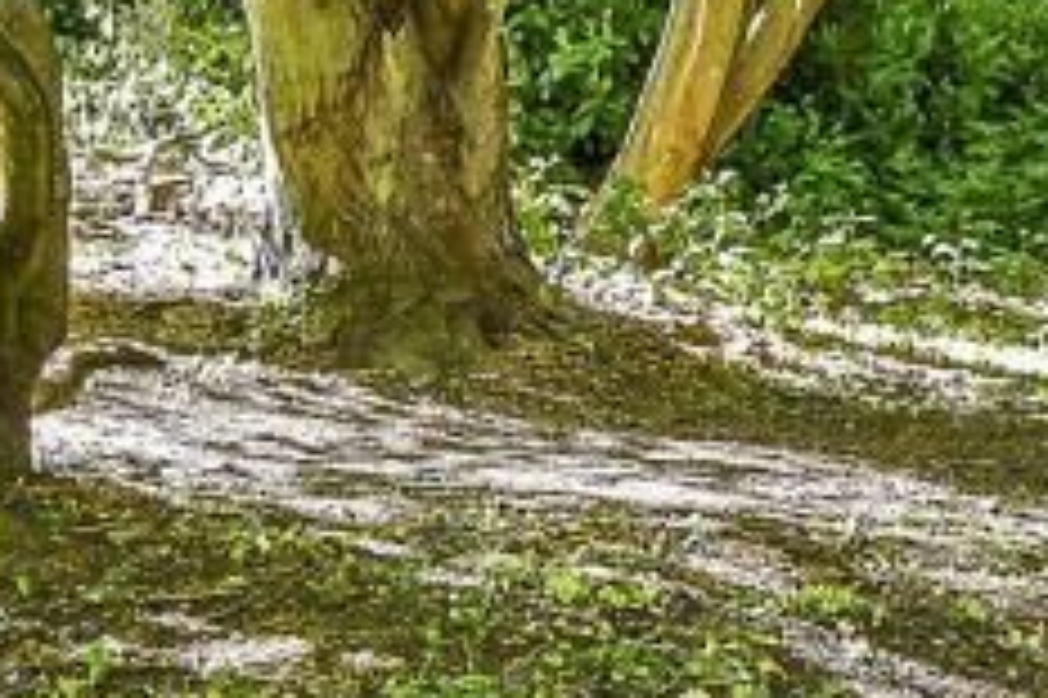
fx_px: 3200
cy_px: 106
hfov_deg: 18.3
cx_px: 949
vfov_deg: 12.4
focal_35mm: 110
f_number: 8
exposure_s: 1/25
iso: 160
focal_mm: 17
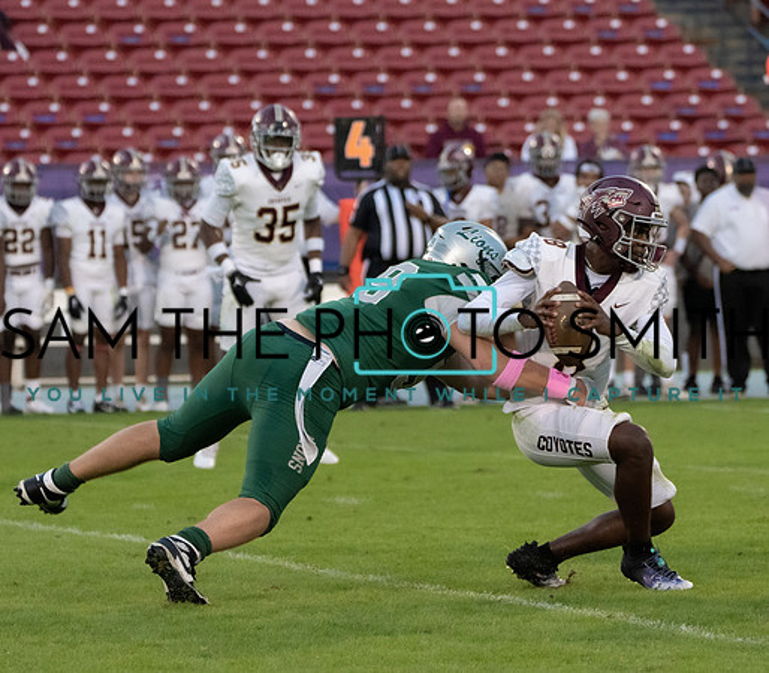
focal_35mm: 319
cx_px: 518
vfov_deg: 5.1
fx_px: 7546
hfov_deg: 5.8
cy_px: 343
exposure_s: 1/1250
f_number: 5.6
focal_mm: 194
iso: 5000
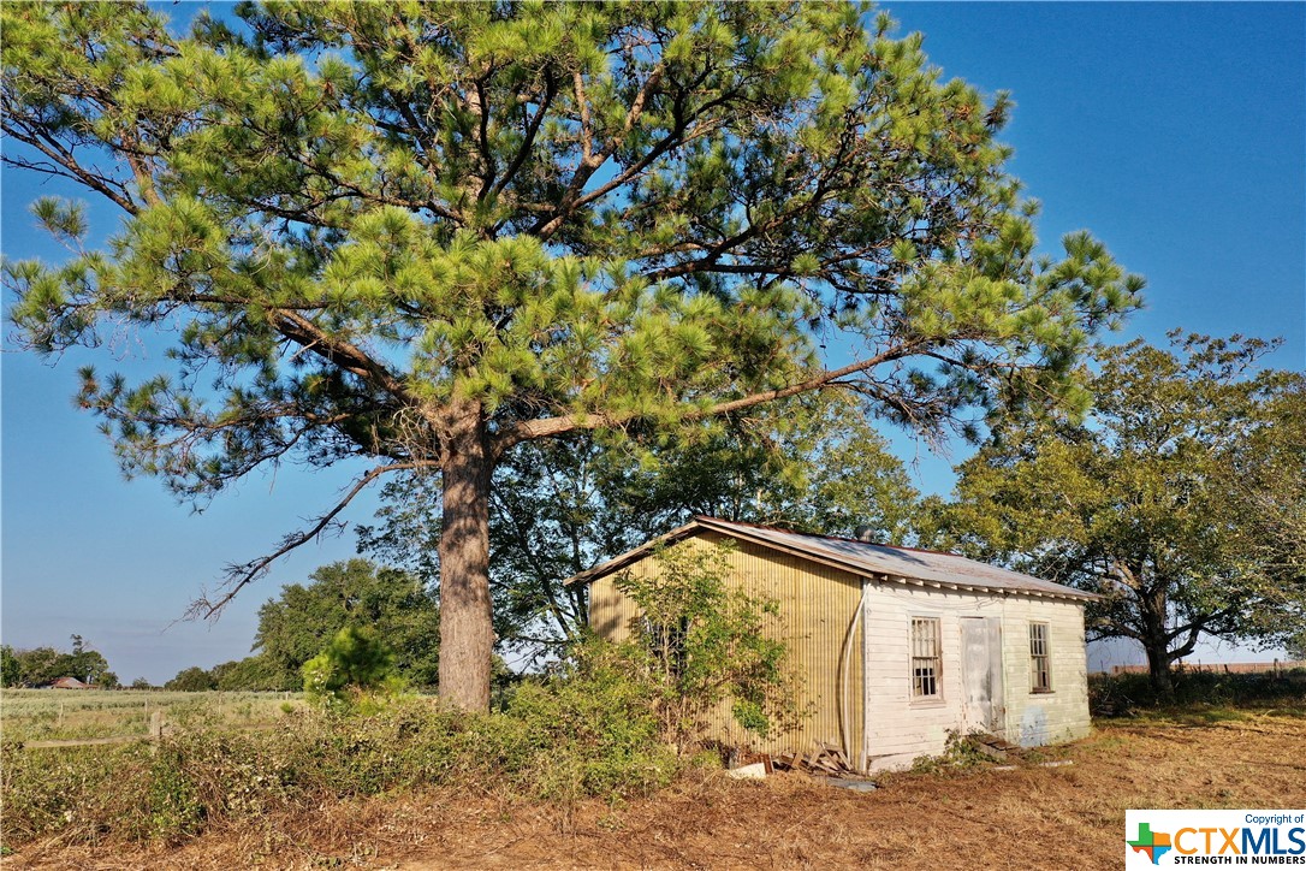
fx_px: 1016
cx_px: 653
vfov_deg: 46.4
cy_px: 436
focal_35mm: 28
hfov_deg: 65.5
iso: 100
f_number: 5.6
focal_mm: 10.26
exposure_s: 1/400
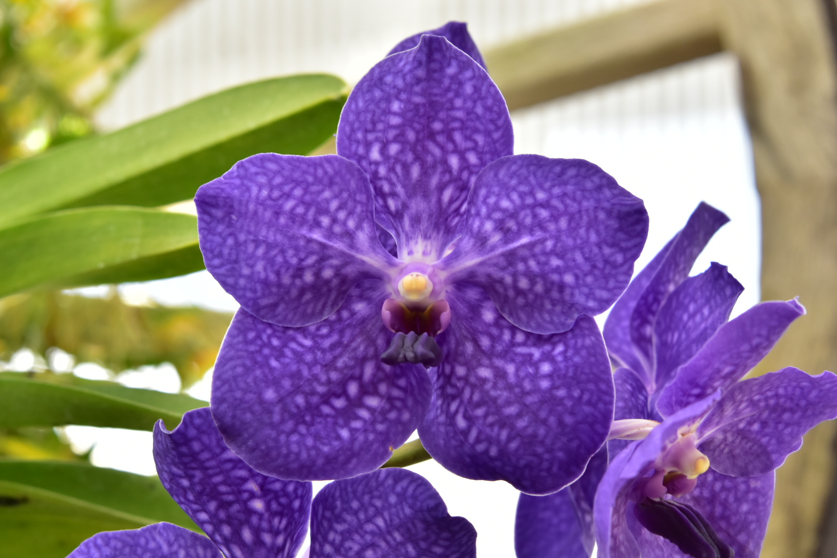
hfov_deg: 16.7
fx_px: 2860
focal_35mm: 123
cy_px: 279
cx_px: 418
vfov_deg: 11.1
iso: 800
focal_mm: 82
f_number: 8
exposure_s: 1/80
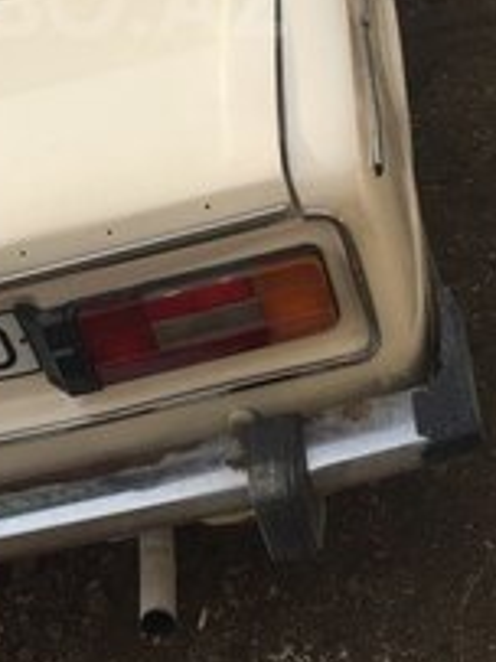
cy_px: 0
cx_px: 36
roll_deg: +18.9
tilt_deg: -15.7
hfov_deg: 20.2
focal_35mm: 71
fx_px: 1358
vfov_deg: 26.0
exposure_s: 1/2326
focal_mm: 4.15
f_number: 2.2
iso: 32
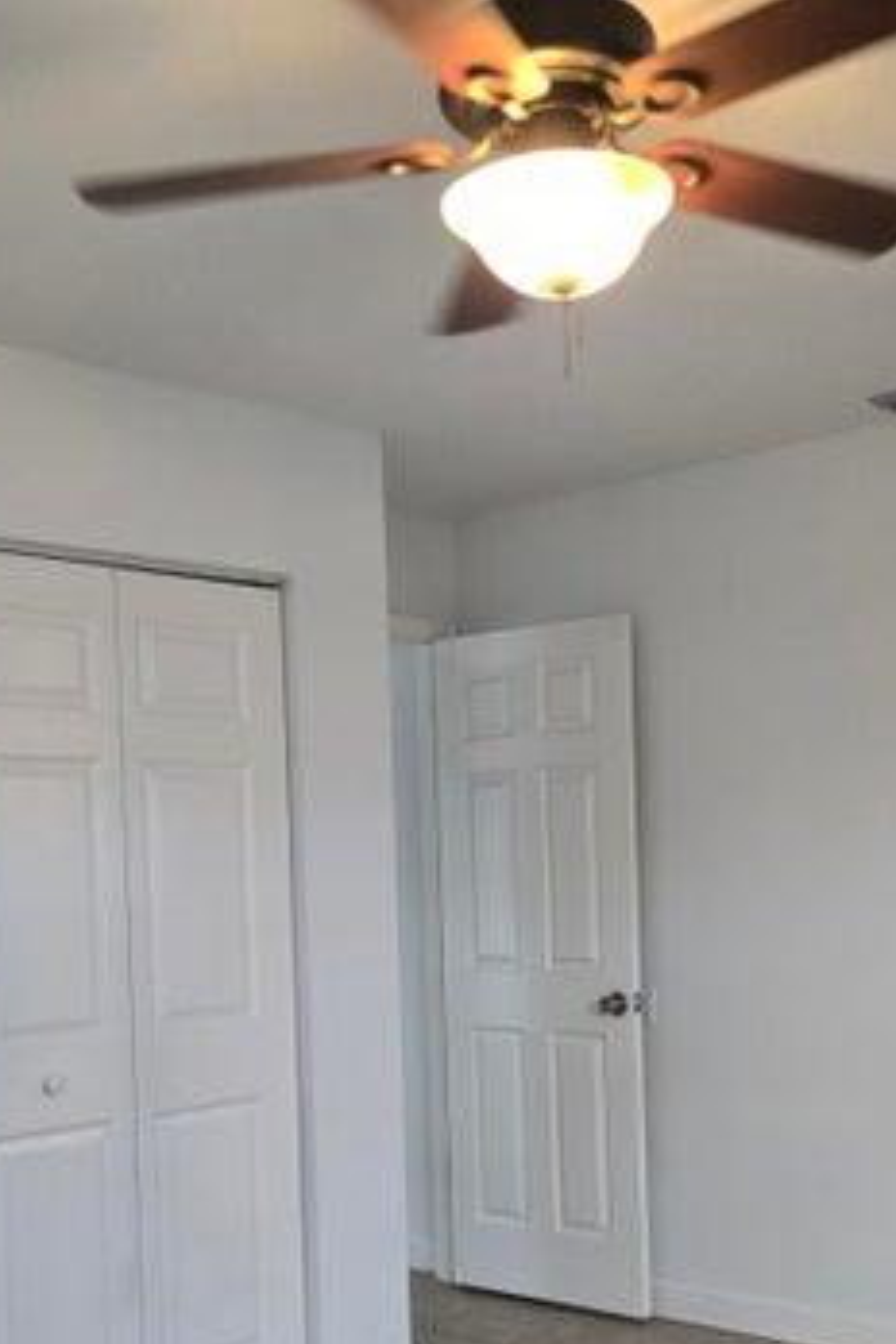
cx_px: 626
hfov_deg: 30.2
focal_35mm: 44
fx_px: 1643
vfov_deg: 43.7
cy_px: 923
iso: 125
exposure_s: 1/120
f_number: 1.8
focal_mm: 5.4
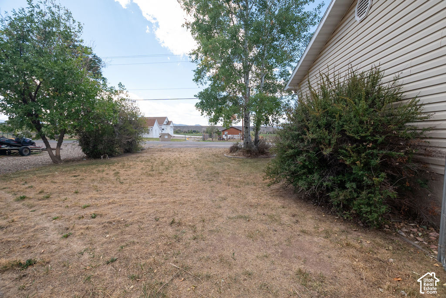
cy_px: 149
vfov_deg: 77.3
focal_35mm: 15
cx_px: 223
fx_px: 186
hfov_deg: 100.4
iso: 500
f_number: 5
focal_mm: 10
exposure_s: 1/1000
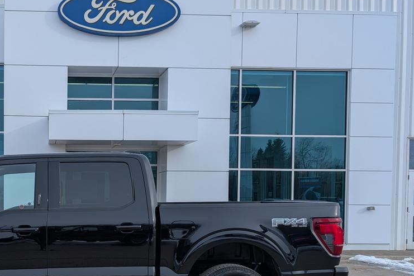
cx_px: 59
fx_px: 494
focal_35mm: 43
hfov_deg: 42.5
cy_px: 207
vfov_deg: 30.7
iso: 20
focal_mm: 6.9
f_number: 1.68
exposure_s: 1/877
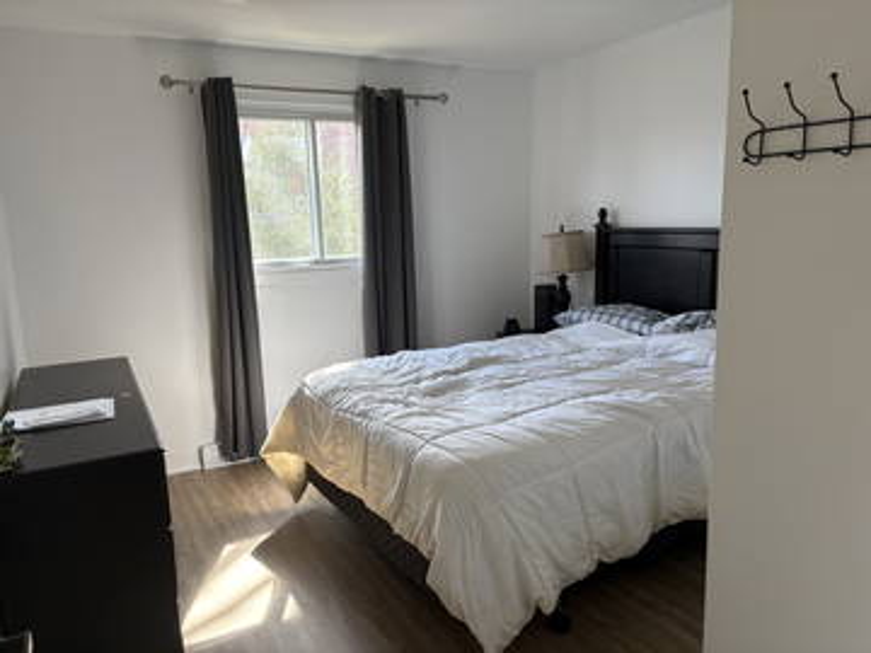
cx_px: 436
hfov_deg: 67.3
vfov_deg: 53.1
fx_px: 654
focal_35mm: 26
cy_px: 326
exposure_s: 1/120
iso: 64
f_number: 1.6
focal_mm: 5.96
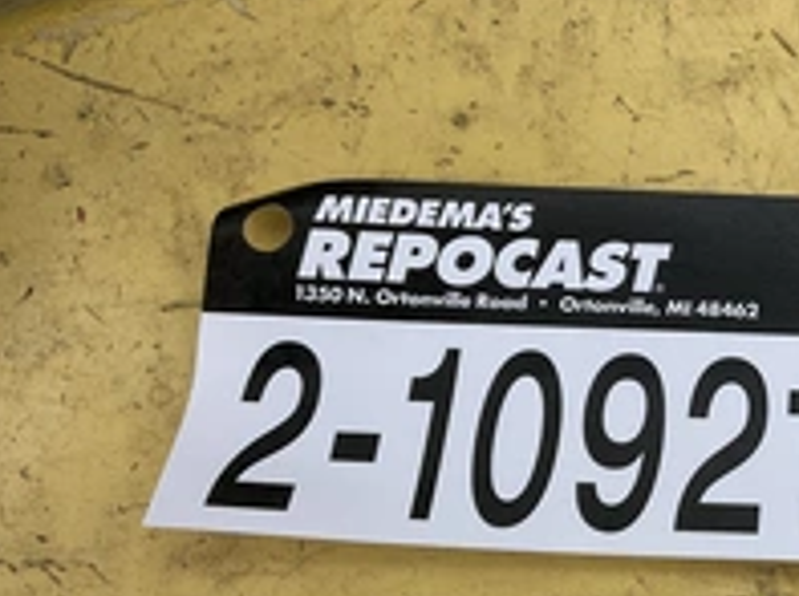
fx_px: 1359
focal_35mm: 59
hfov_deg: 30.5
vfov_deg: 24.7
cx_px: 791
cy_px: 300
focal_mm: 3
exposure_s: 1/529
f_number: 1.8
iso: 25
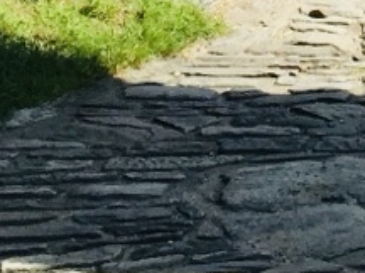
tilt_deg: -3.8
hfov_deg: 8.6
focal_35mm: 215
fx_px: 2267
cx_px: 798
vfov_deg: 6.4
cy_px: -490
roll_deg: -1.7
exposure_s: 1/2198
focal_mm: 4.15
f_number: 2.2
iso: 32
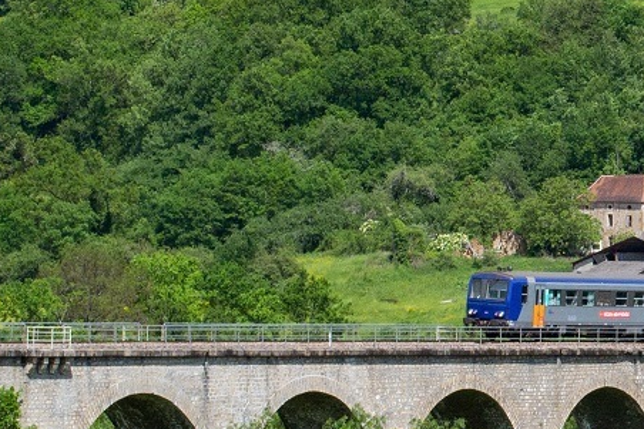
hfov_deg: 8.0
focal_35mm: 255
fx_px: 4560
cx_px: 737
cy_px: 197
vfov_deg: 5.4
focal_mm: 40
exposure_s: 1/640
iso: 400
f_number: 10
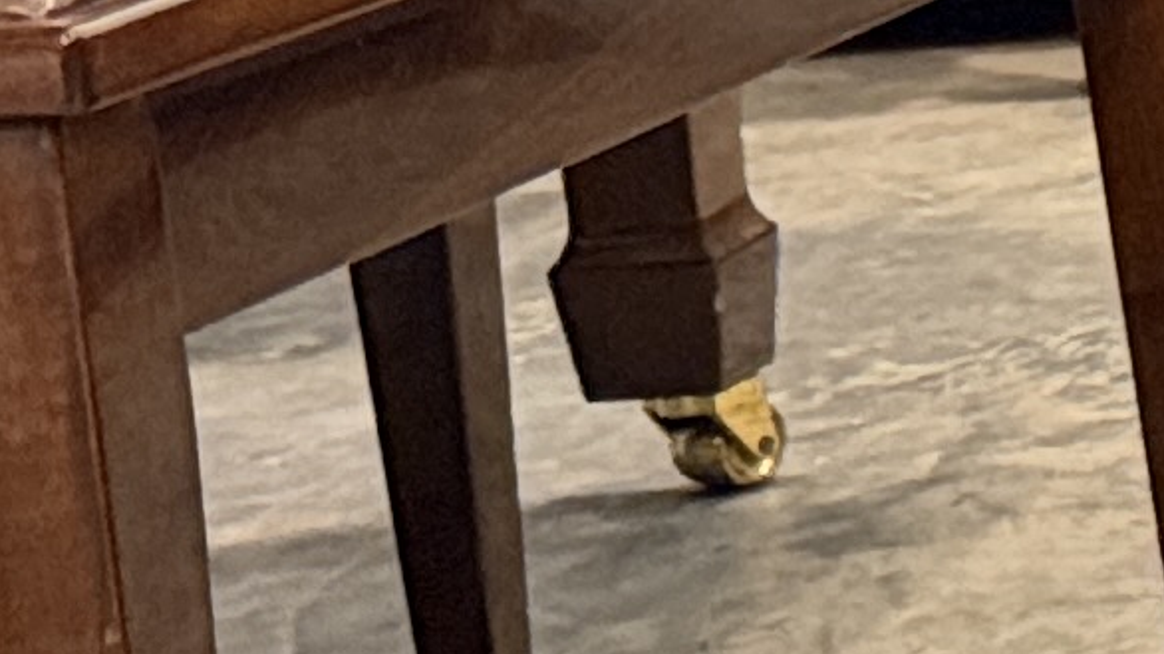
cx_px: 3730
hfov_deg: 9.1
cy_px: -272
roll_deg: +4.7
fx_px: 5553
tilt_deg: -9.2
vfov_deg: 6.7
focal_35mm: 180
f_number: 1.78
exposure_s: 1/60
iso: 800
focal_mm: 6.76
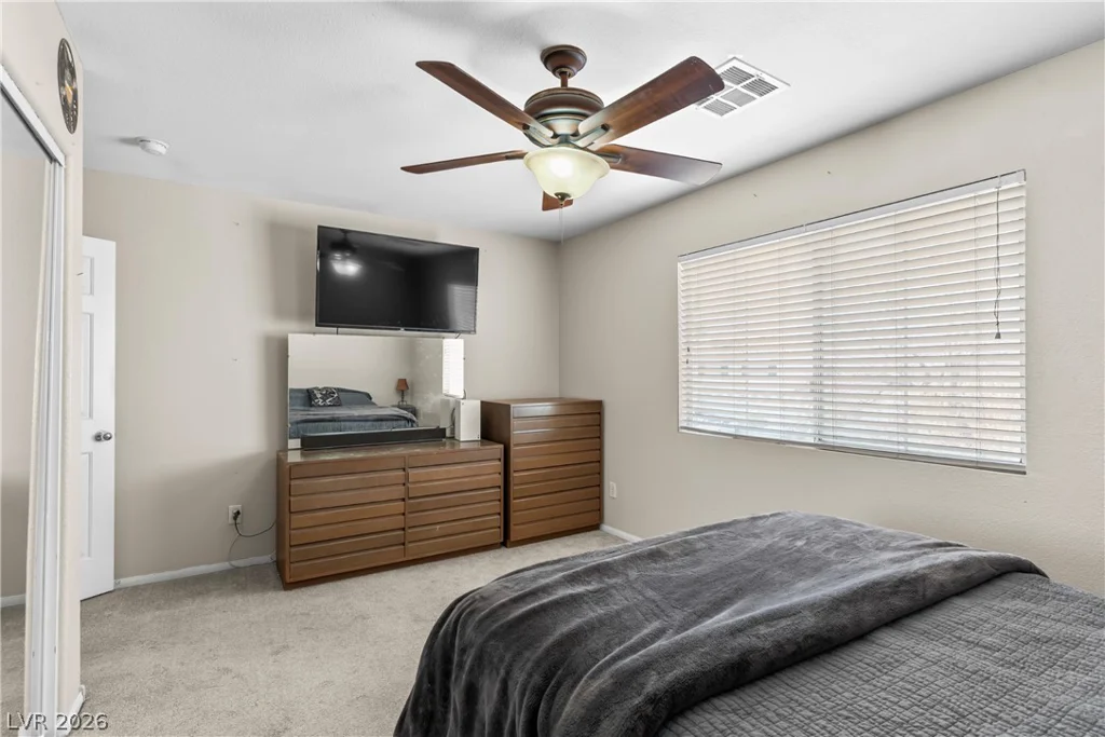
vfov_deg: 70.5
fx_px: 522
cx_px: 552
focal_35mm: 17
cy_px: 368
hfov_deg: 93.3
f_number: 8
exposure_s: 1/2.5
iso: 400
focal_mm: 17
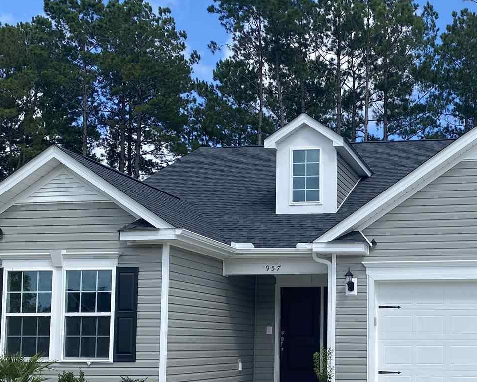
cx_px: 398
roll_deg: -0.5
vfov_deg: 27.7
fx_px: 762
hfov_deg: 33.5
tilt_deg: +5.6
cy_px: 287
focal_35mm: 54
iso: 32
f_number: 1.8
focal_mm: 4.25
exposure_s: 1/2817
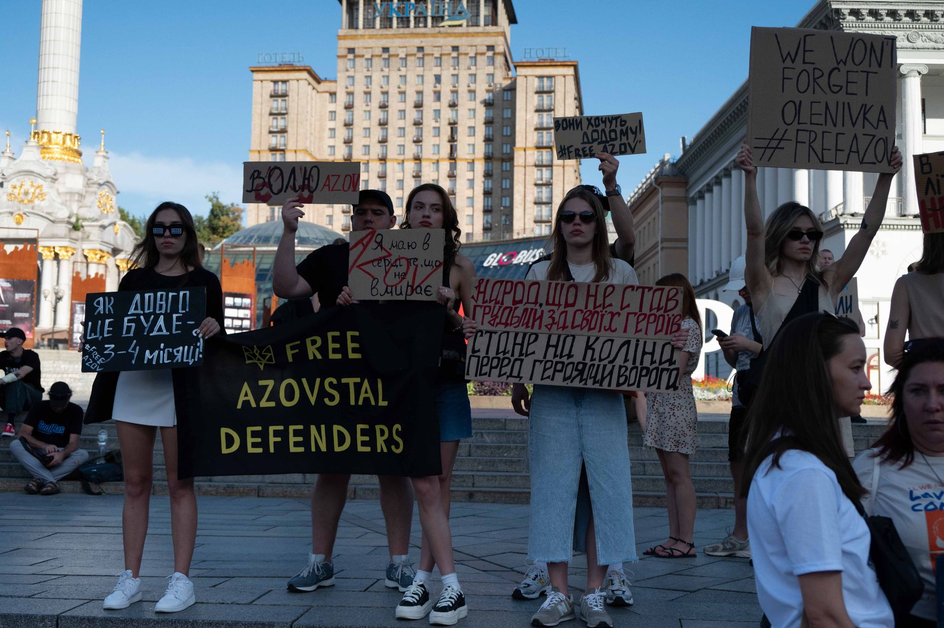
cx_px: 465
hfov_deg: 41.9
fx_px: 1232
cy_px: 308
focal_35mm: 47
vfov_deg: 28.6
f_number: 5.6
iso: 1600
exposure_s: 1/8000
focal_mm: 46
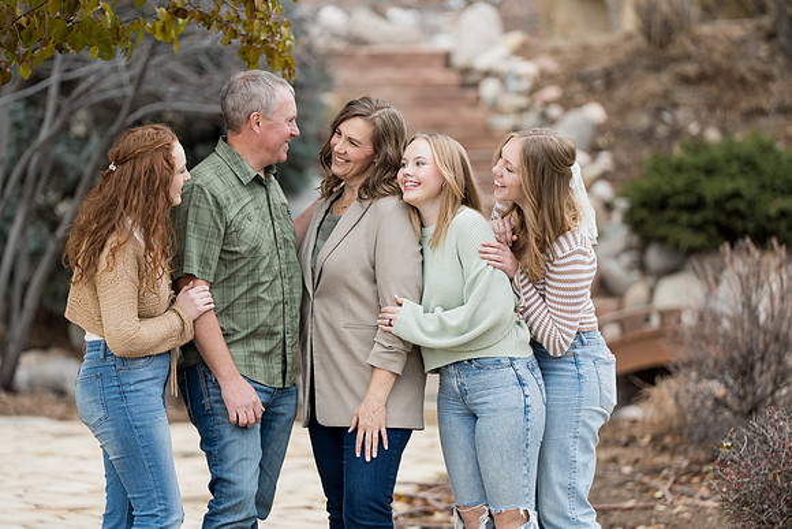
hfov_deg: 10.8
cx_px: 396
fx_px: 4203
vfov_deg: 7.2
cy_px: 264
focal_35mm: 191
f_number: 3.2
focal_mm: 191
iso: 400
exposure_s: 1/200
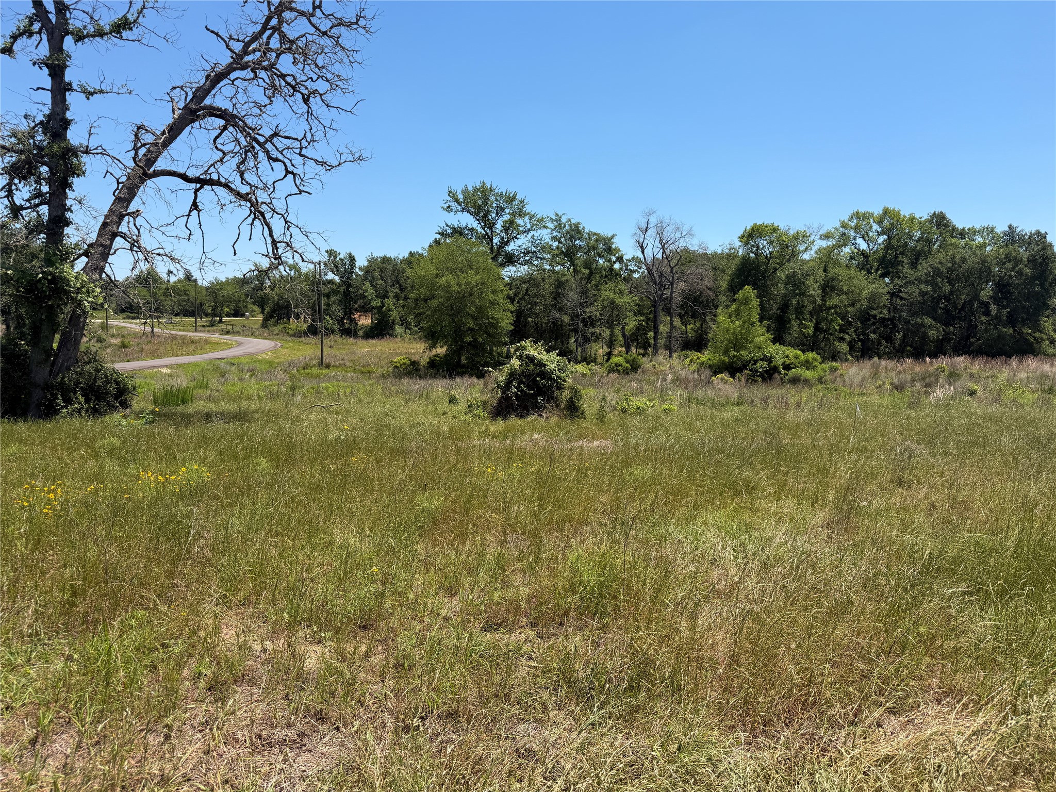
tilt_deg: -6.5
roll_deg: -0.7
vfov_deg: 56.8
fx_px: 732
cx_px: 528
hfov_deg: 71.6
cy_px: 396
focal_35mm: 24
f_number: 1.78
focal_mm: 6.76
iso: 80
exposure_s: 1/3953
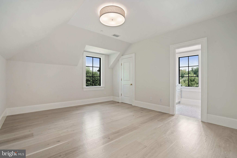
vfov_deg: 73.7
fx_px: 105
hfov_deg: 96.7
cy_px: 79
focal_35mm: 16
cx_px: 118
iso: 200
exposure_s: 1/2
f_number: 8
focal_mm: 16
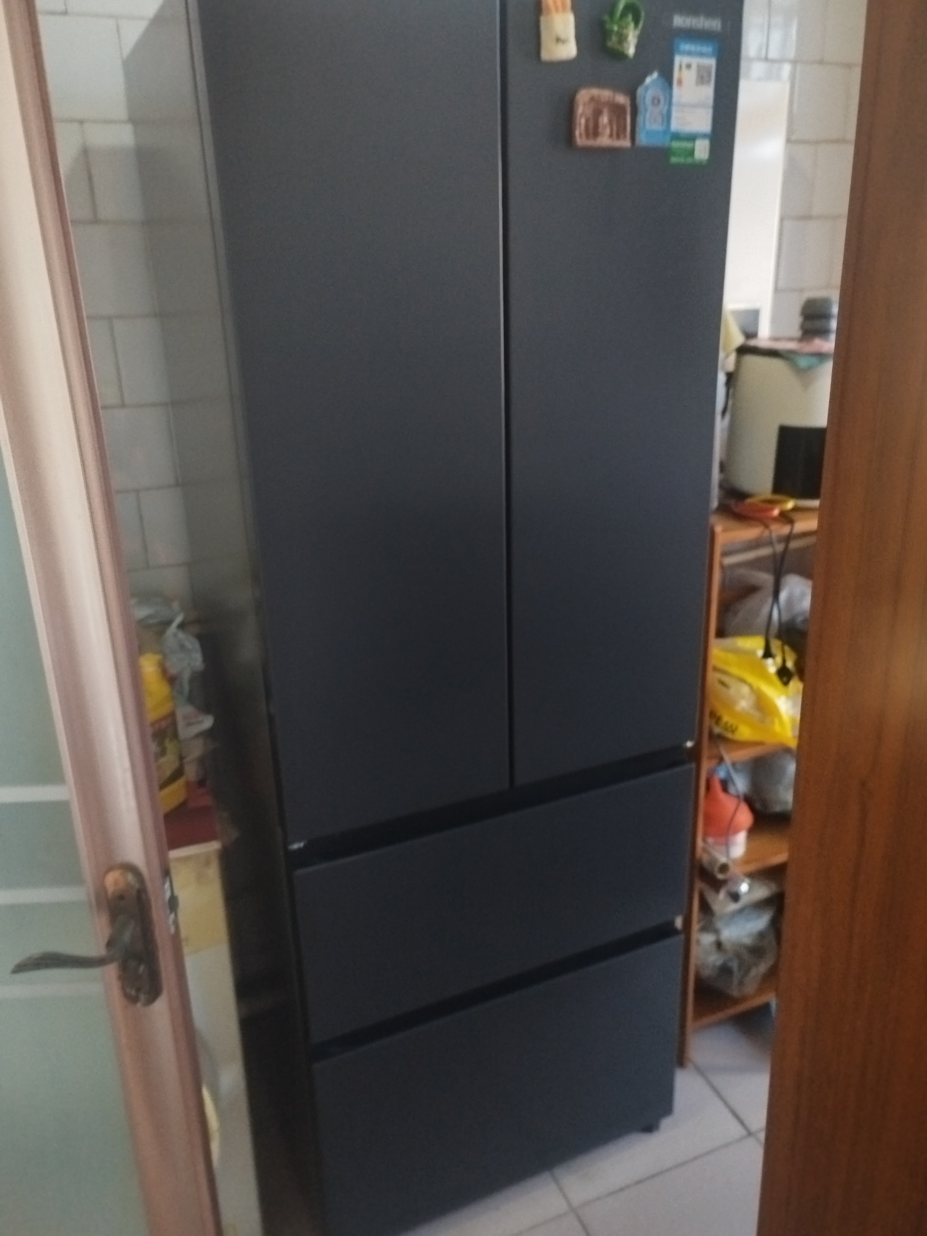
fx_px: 821
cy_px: 618
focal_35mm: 23
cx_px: 464
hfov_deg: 58.9
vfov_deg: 73.9
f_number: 1.9
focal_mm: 5.52
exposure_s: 1/83.5
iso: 7000
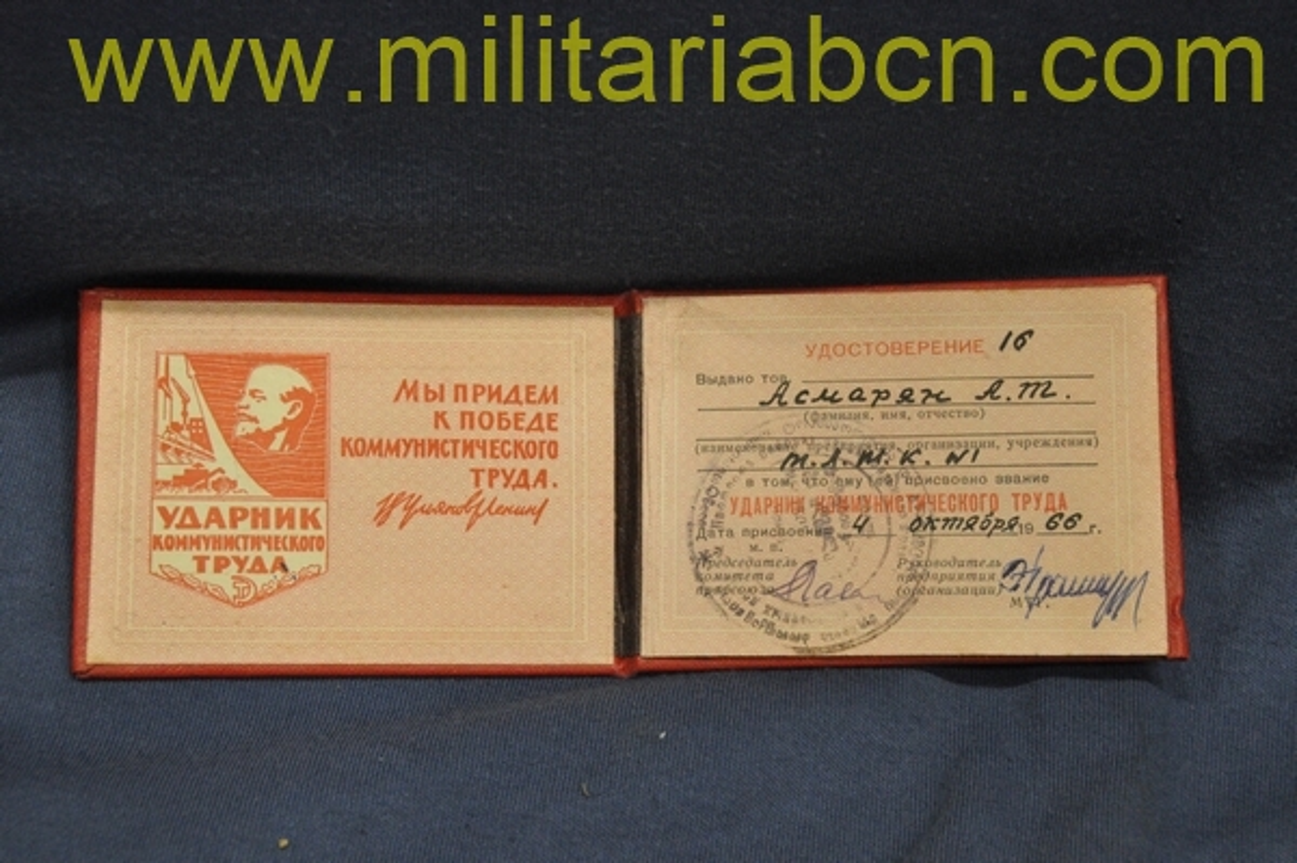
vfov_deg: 16.5
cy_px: 432
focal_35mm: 82
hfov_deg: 24.6
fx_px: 2970
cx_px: 648
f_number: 9
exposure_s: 1/80
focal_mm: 55
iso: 3200
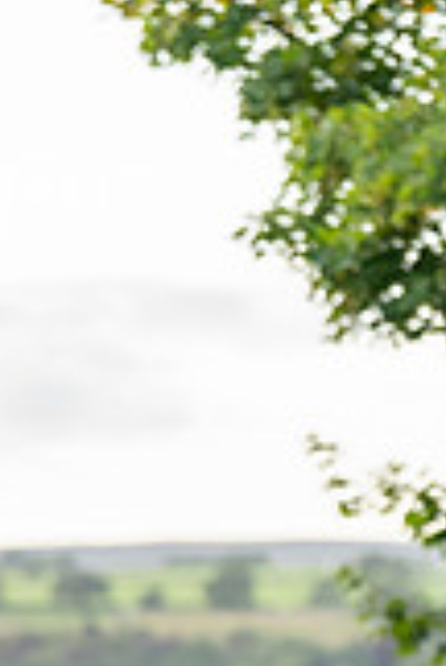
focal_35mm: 329
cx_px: -87
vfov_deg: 6.2
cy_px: 906
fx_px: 6087
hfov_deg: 4.2
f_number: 2.8
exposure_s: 1/1000
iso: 2000
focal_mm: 118
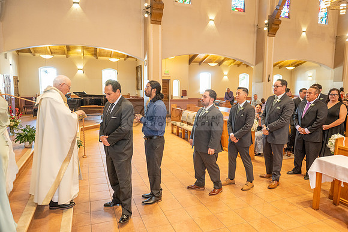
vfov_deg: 53.2
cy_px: 116
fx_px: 232
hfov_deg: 73.7
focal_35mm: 24
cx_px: 174
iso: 1600
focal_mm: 24
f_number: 2.8
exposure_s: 1/160
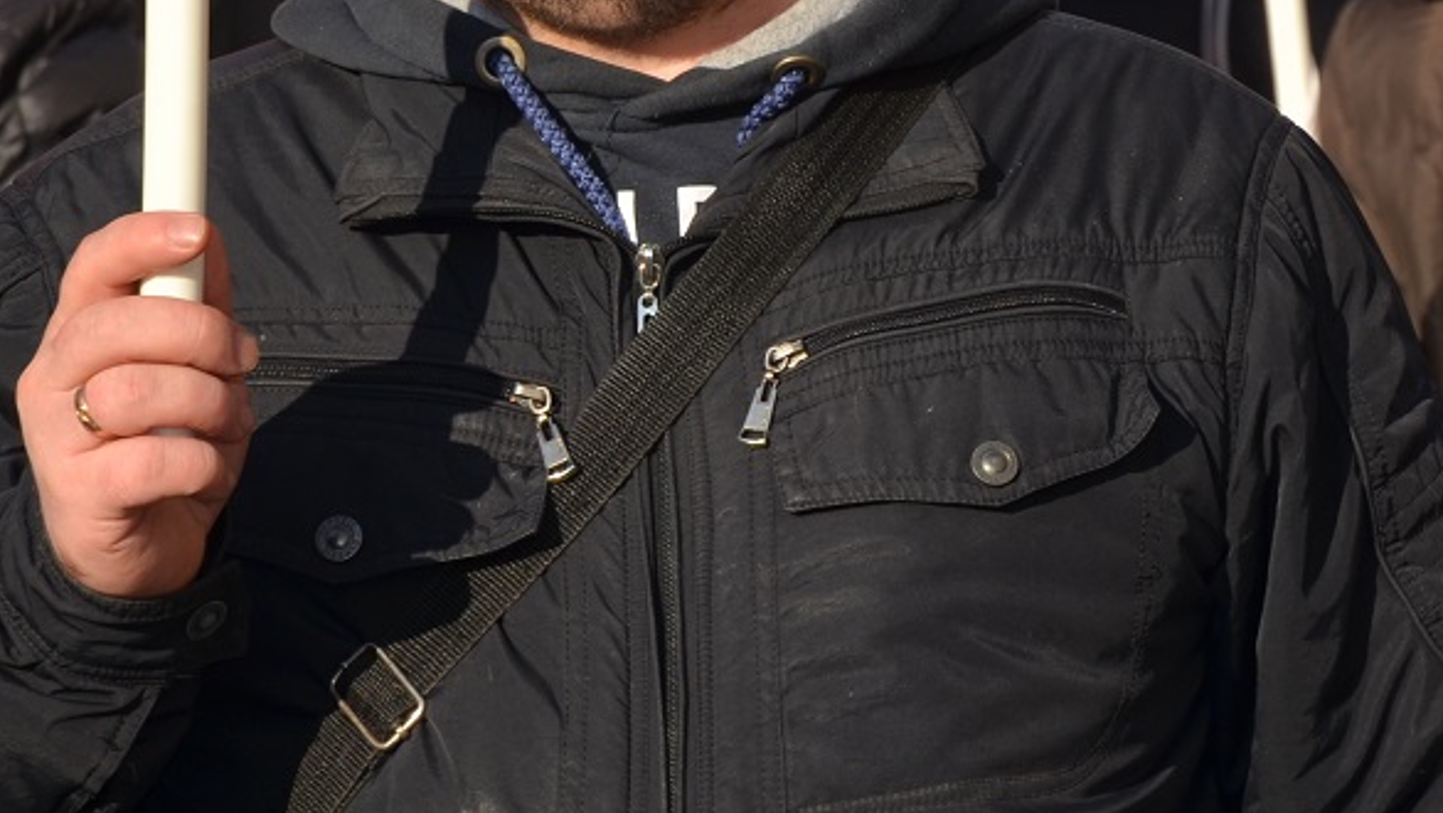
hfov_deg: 5.9
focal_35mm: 364
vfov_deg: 3.3
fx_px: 13931
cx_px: 1178
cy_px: -360
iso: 100
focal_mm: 92
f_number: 10
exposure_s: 1/200
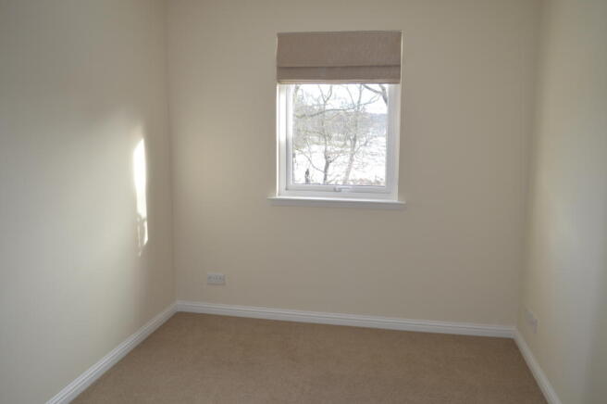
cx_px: 304
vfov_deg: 47.8
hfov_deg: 67.4
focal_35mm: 27
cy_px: 202
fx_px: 455
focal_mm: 18
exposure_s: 1/40
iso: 100
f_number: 3.5
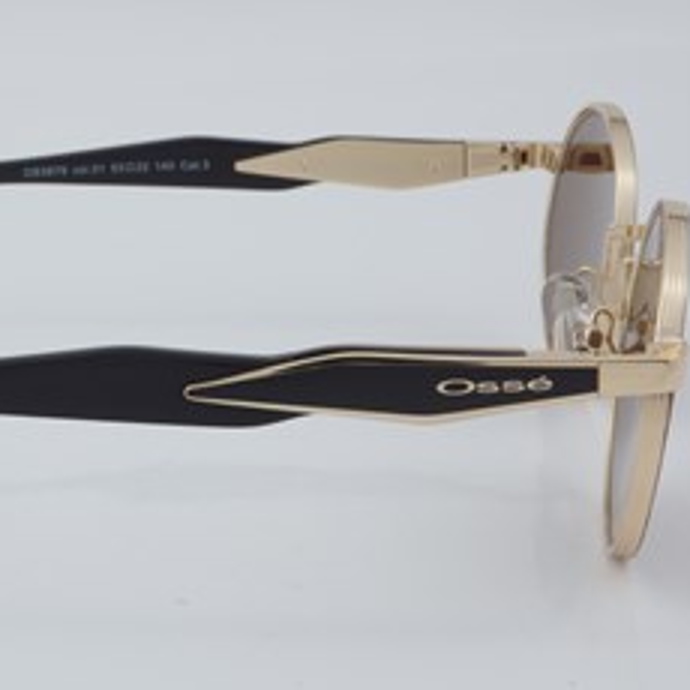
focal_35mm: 111
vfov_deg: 15.7
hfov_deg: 15.6
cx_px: 111
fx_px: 2503
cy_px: 336
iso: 100
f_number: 29
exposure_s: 1/4
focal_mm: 50
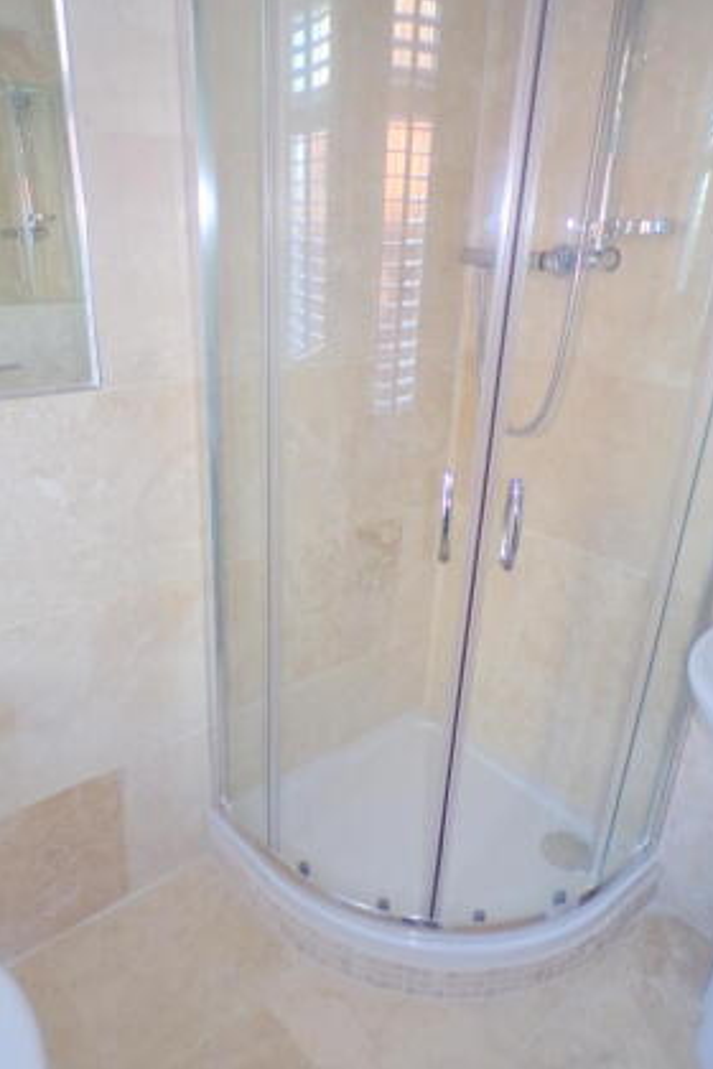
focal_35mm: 26
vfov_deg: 69.4
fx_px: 772
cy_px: 546
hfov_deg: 49.5
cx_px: 331
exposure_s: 1/34
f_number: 3
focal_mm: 4.3
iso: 200
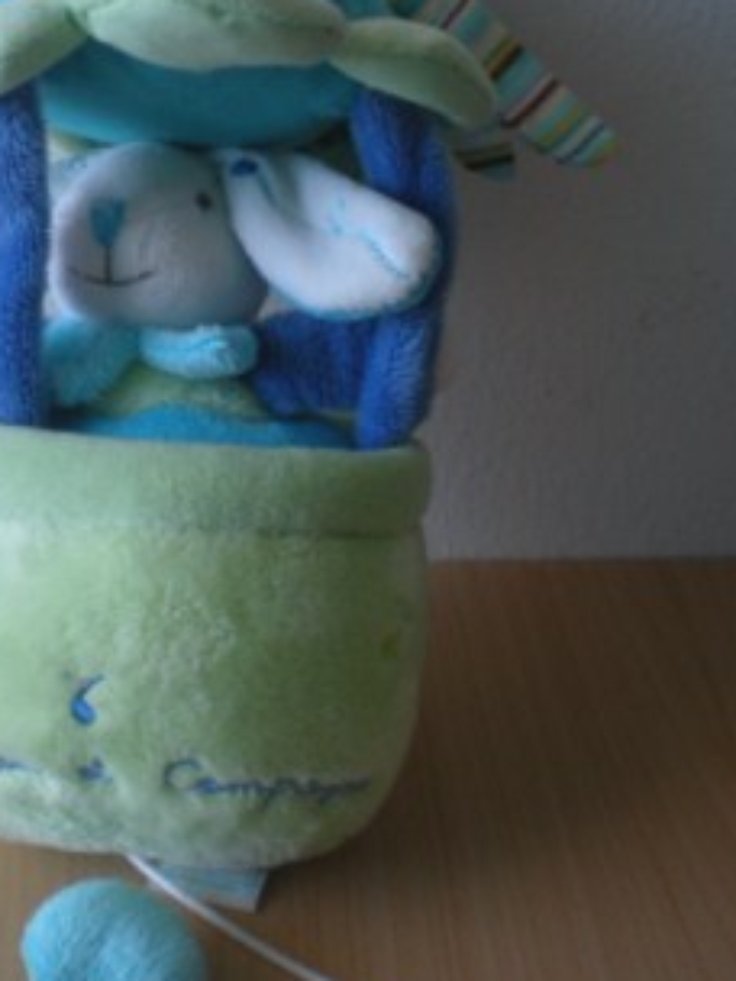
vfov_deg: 29.8
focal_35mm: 65
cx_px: 174
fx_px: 1843
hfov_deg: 22.4
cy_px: 413
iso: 115
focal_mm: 6.3
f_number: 3.1
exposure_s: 1/63.4
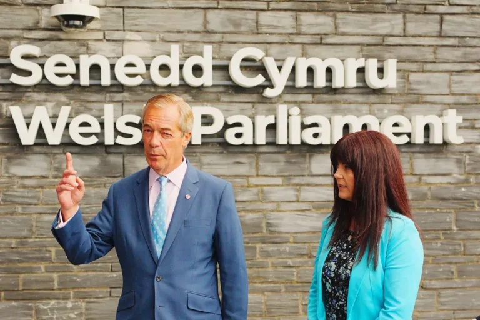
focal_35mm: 35
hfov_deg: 54.4
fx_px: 467
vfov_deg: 37.9
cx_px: 240
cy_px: 160
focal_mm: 35
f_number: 3.2
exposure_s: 1/6400
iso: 500
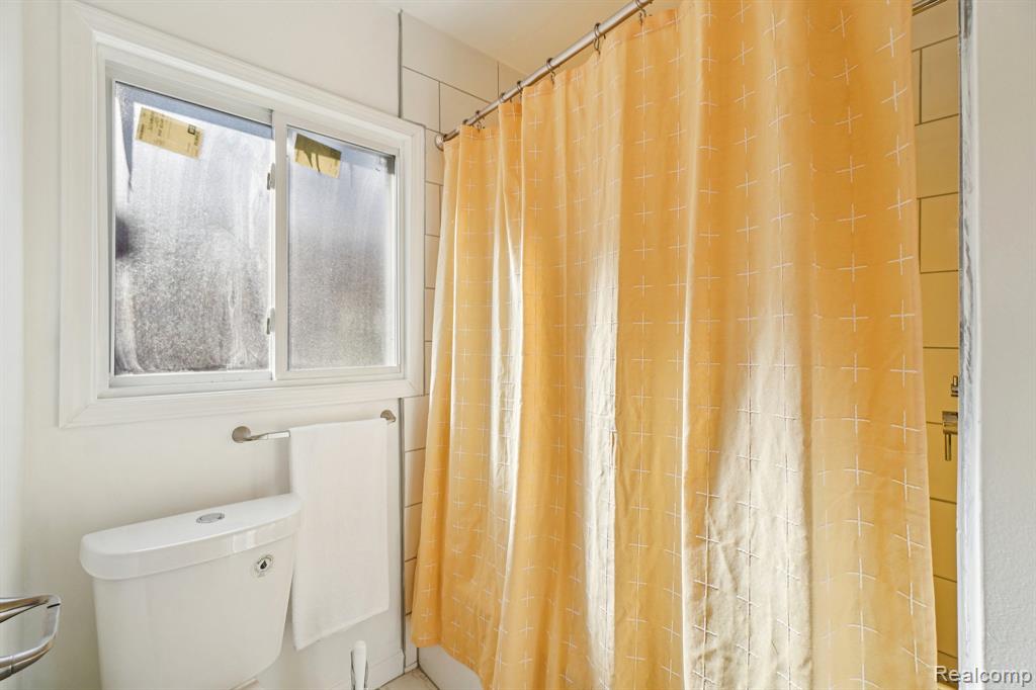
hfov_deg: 100.4
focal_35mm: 15
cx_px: 518
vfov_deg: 77.3
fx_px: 432
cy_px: 345
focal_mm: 10
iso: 100
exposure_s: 1/125
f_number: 8
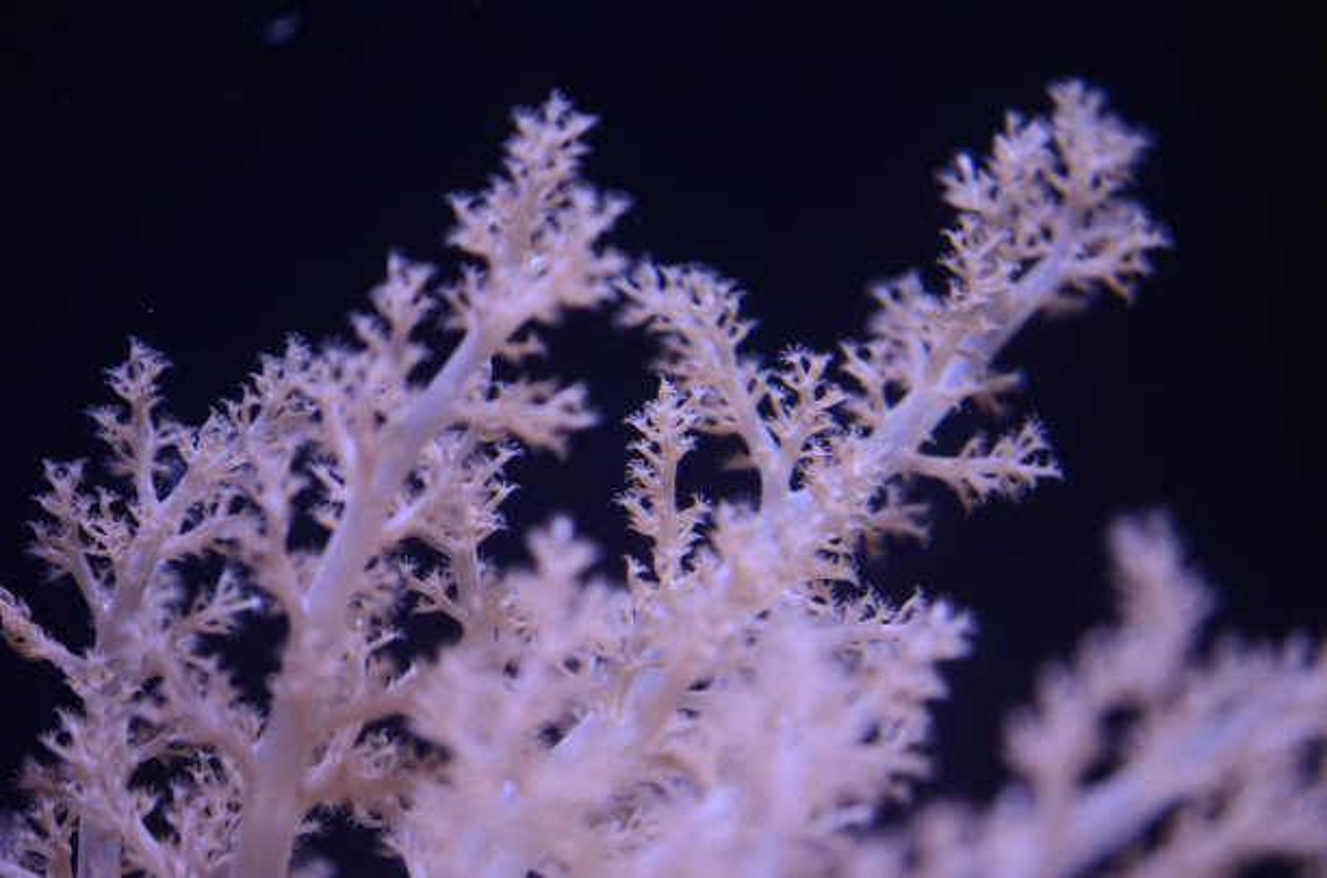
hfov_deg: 16.1
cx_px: 664
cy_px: 439
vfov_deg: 10.7
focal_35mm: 128
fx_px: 4689
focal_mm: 85
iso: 1250
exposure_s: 1/125
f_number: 3.8
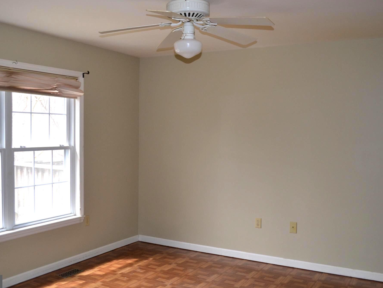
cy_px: 143
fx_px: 443
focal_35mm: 40
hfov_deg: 46.8
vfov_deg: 36.0
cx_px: 176
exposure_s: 1/125
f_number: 4
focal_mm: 24
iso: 360
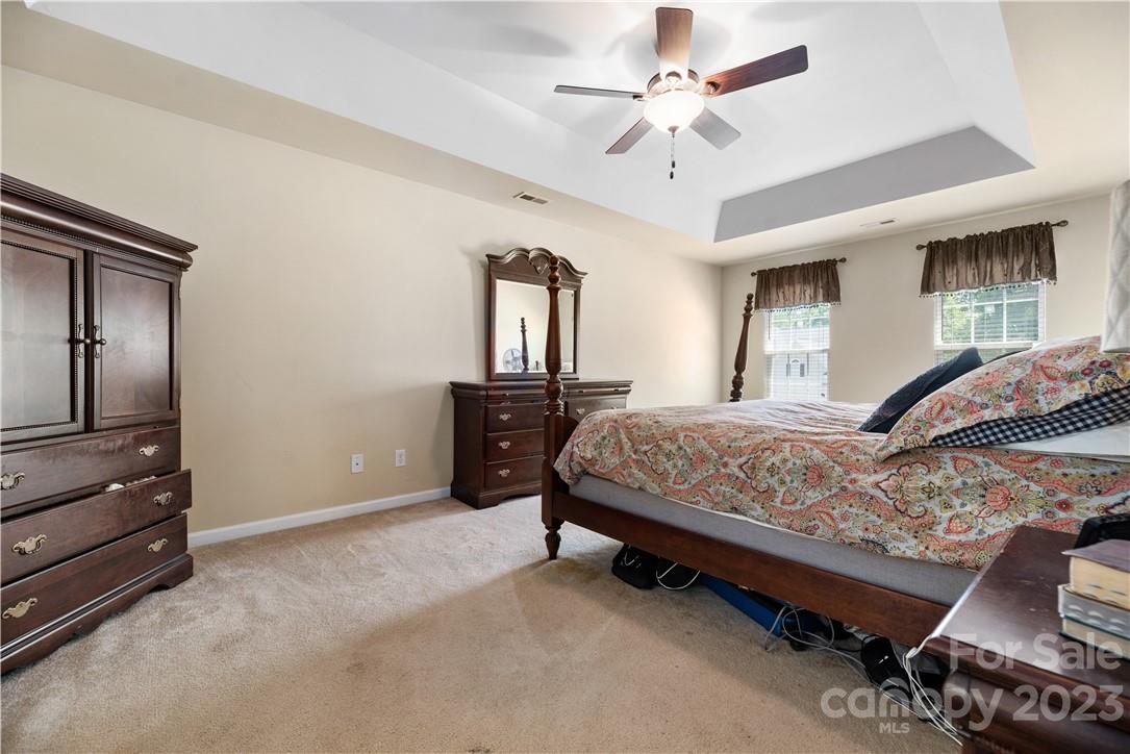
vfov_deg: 81.2
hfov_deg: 104.2
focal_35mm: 14
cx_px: 565
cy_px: 377
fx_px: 440
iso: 320
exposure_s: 1/4
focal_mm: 14
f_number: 6.3
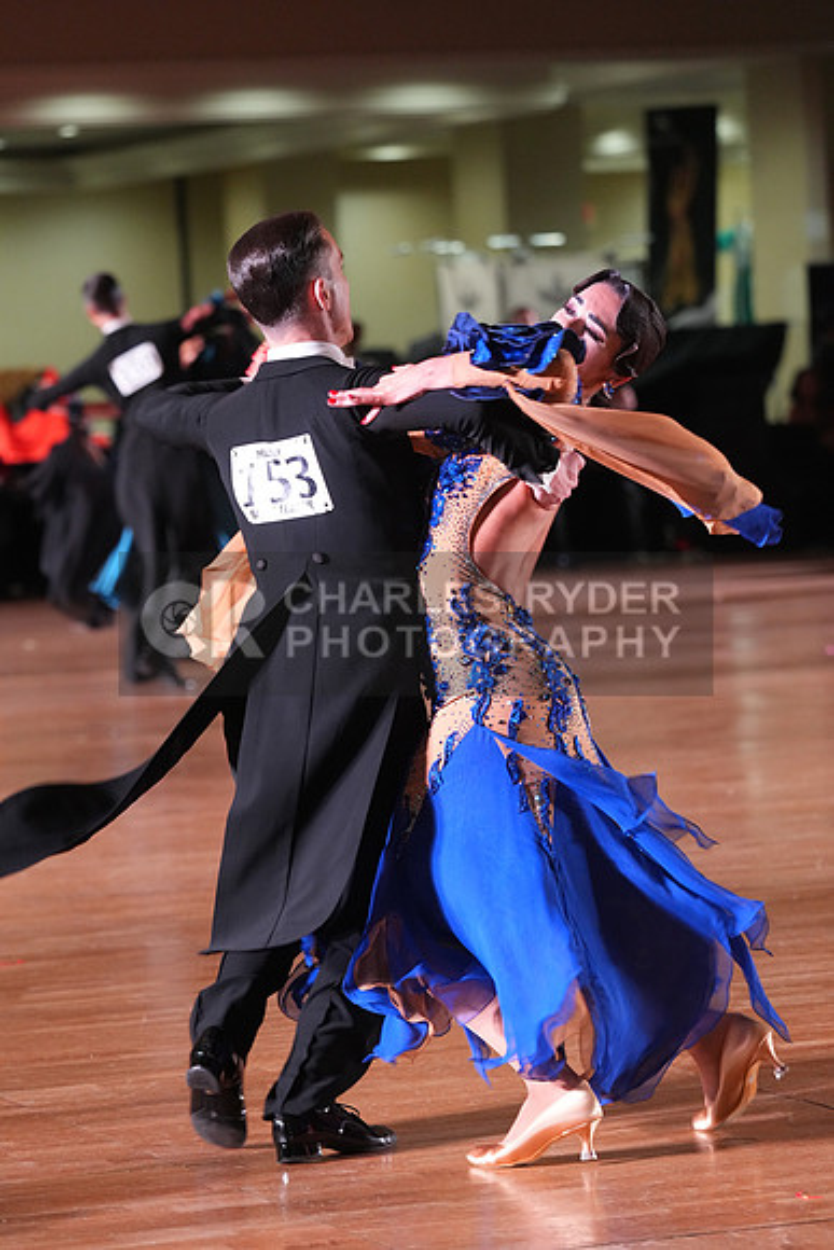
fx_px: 5035
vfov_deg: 14.2
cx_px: 417
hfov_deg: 9.5
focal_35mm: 145
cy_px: 625
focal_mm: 145
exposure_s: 1/200
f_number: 4.5
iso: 4000
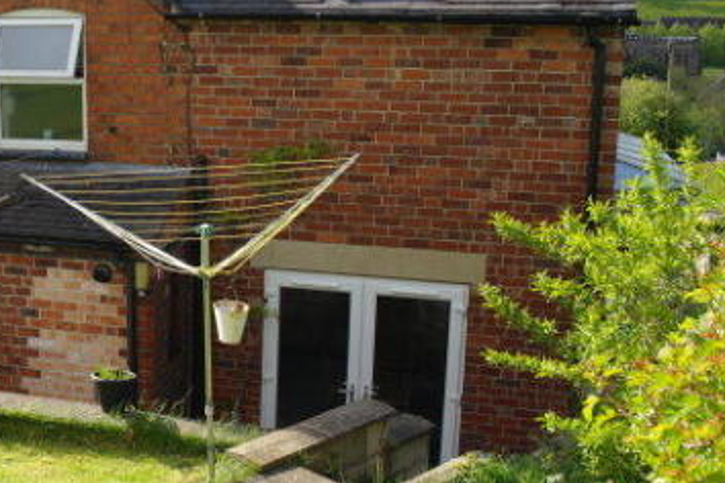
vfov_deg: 26.9
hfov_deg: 37.3
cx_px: 84
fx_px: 1007
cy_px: 181
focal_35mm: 50
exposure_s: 1/60
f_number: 8
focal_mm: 18
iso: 100
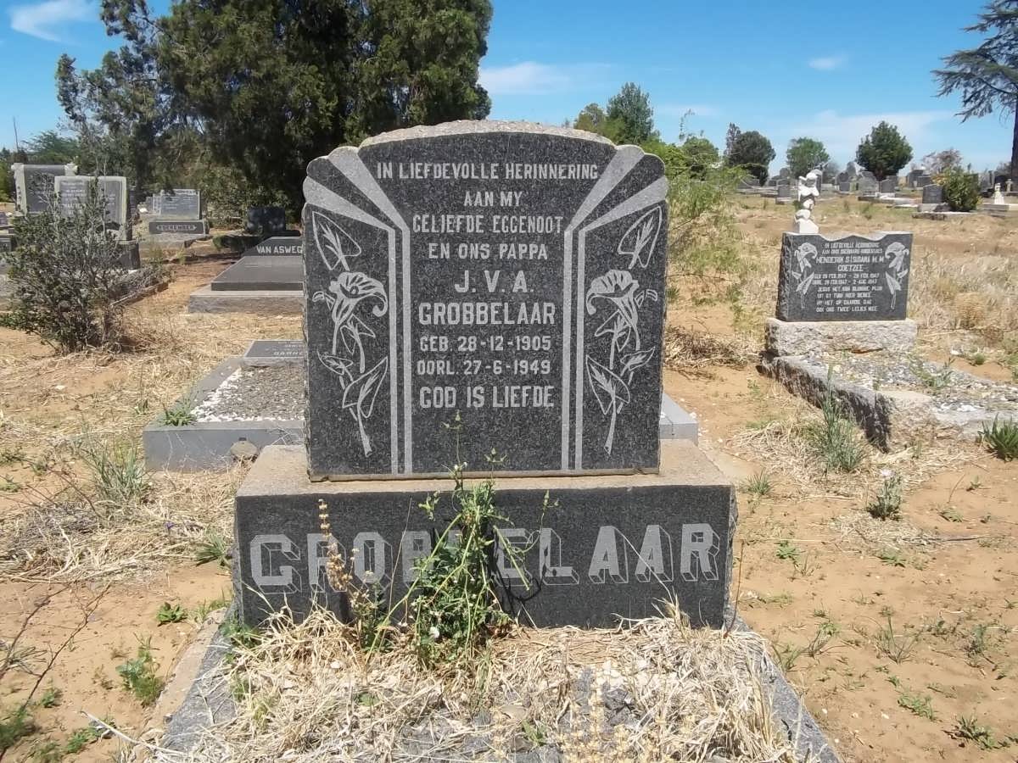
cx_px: 509
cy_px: 382
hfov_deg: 56.8
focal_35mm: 32
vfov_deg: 44.2
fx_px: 941
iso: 80
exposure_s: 1/500
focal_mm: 5.7
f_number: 5.5
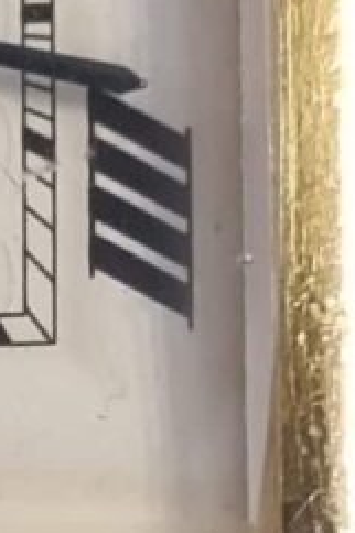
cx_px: -148
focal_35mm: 134
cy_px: 35
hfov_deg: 10.0
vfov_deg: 15.1
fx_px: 1985
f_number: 1.8
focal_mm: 5.4
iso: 100
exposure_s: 1/100
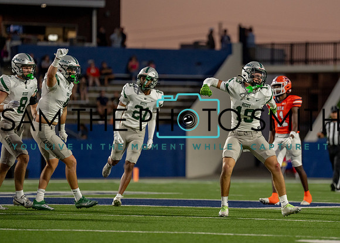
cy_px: 121
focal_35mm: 274
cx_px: 233
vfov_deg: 5.3
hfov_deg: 7.4
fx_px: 2643
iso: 2000
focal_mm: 200
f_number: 2.8
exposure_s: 1/2000
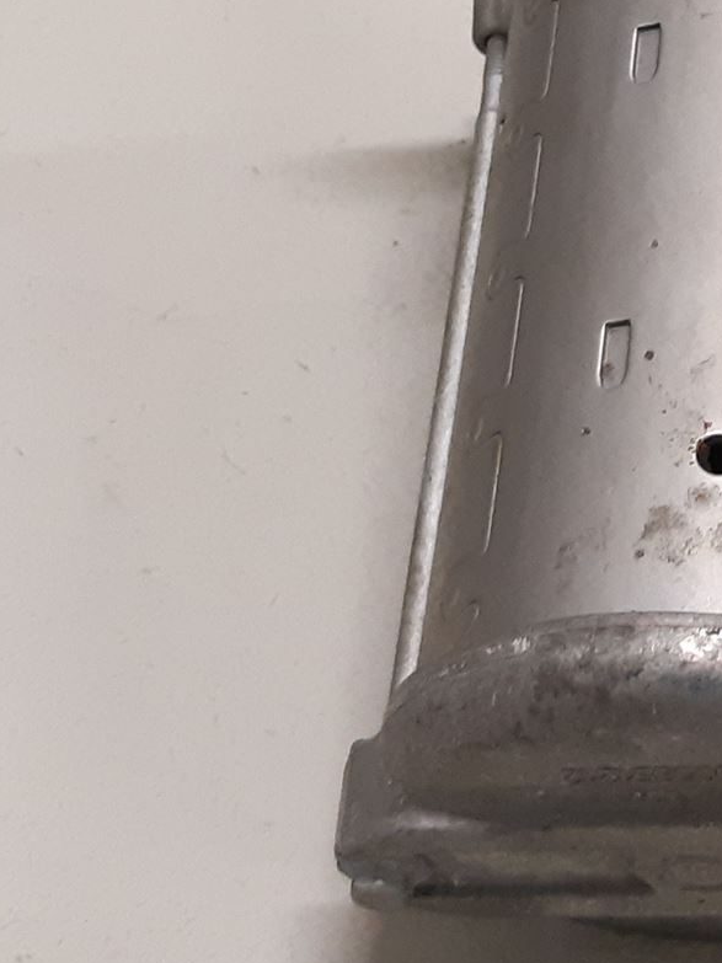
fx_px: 1892
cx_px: 756
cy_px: 192
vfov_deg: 28.0
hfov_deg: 20.8
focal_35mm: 68
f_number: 1.7
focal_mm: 3.93
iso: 250
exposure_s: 1/50
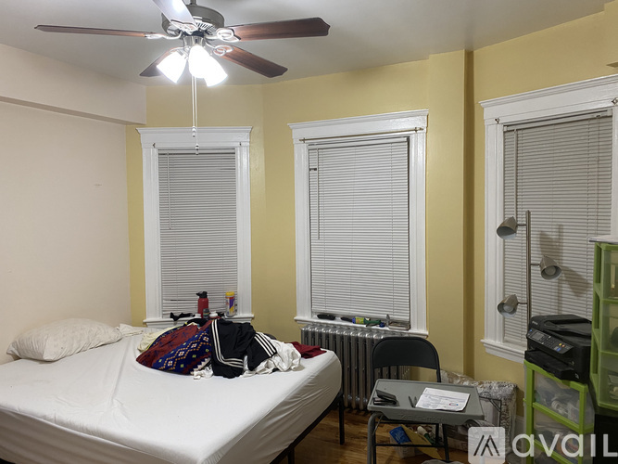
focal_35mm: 26
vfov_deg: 53.0
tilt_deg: -2.4
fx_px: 464
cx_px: 309
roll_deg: +0.3
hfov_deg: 67.3
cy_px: 232
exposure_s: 1/60
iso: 160
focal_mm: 4.25
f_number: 1.8
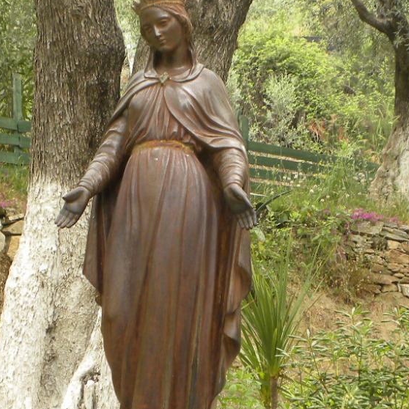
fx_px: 802
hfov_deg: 28.5
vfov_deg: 28.5
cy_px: 256
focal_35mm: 60
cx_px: 161
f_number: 3.2
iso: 73
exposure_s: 1/63.4
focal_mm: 6.6
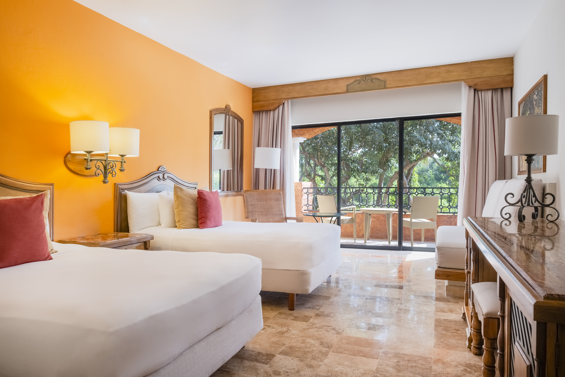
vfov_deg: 53.1
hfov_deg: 73.7
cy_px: 188
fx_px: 377
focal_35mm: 24
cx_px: 282
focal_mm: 15.9
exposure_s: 1/40
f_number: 9
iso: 320
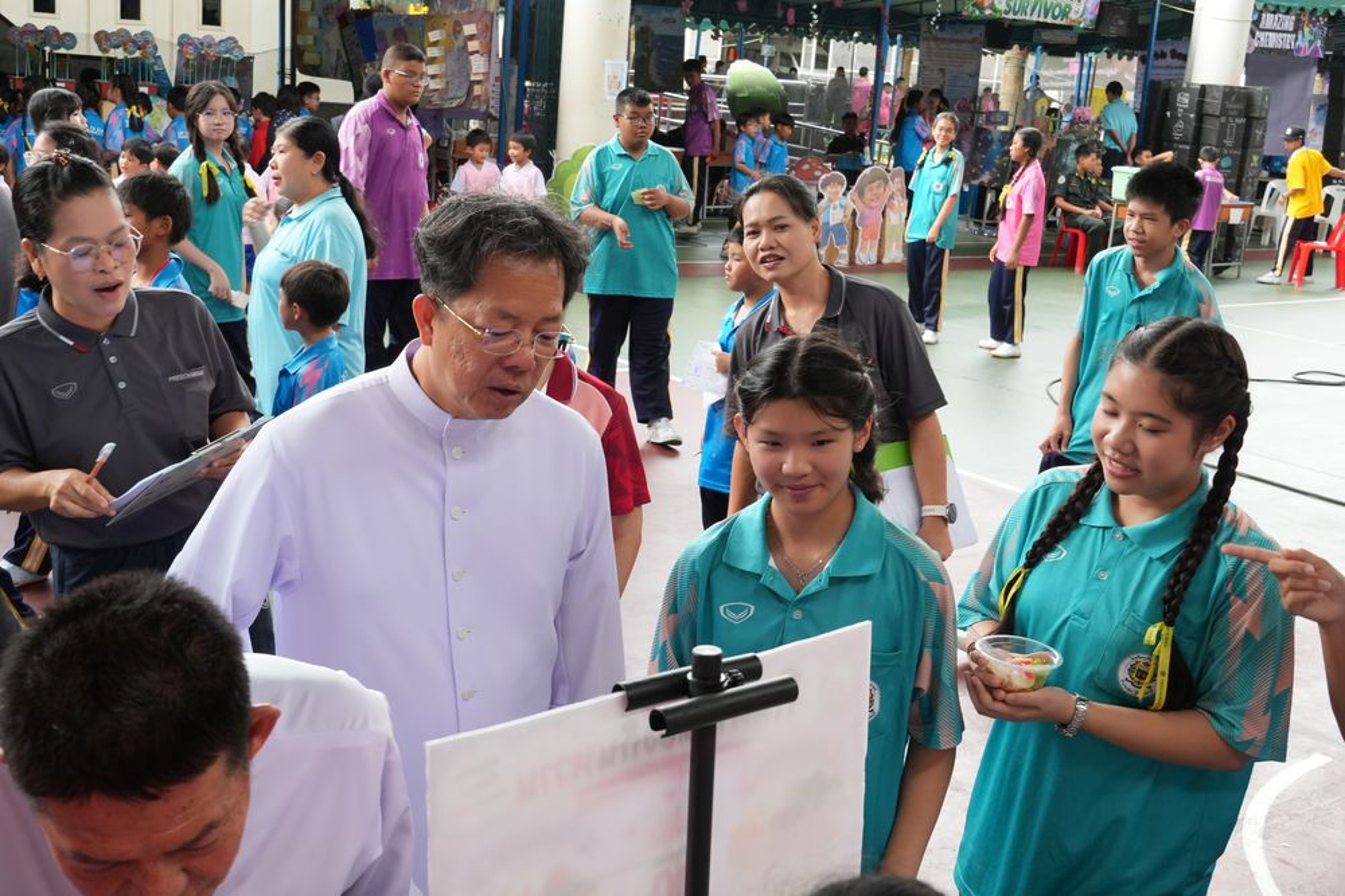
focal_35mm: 46
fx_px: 1737
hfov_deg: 42.3
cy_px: 448
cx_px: 672
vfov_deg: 29.0
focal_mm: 31
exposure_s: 1/125
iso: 800
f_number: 7.1
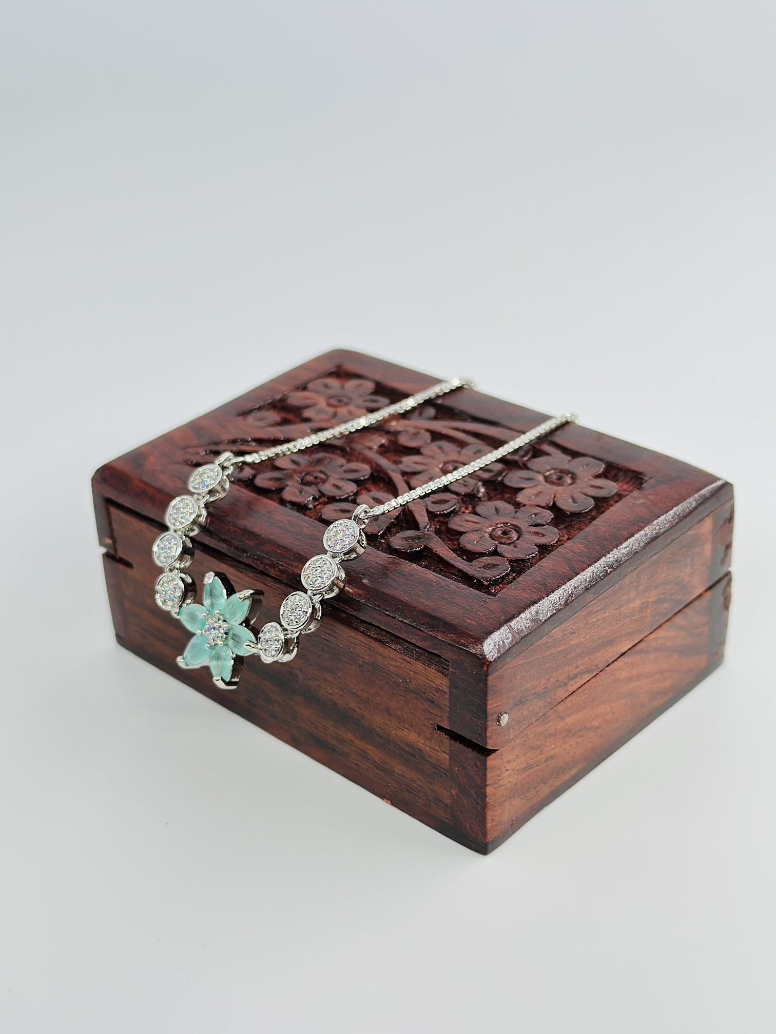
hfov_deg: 30.3
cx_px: 388
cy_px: 517
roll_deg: +0.8
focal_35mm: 48
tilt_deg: -30.9
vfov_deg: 39.7
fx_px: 1435
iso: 80
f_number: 1.78
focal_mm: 6.86
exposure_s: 1/685
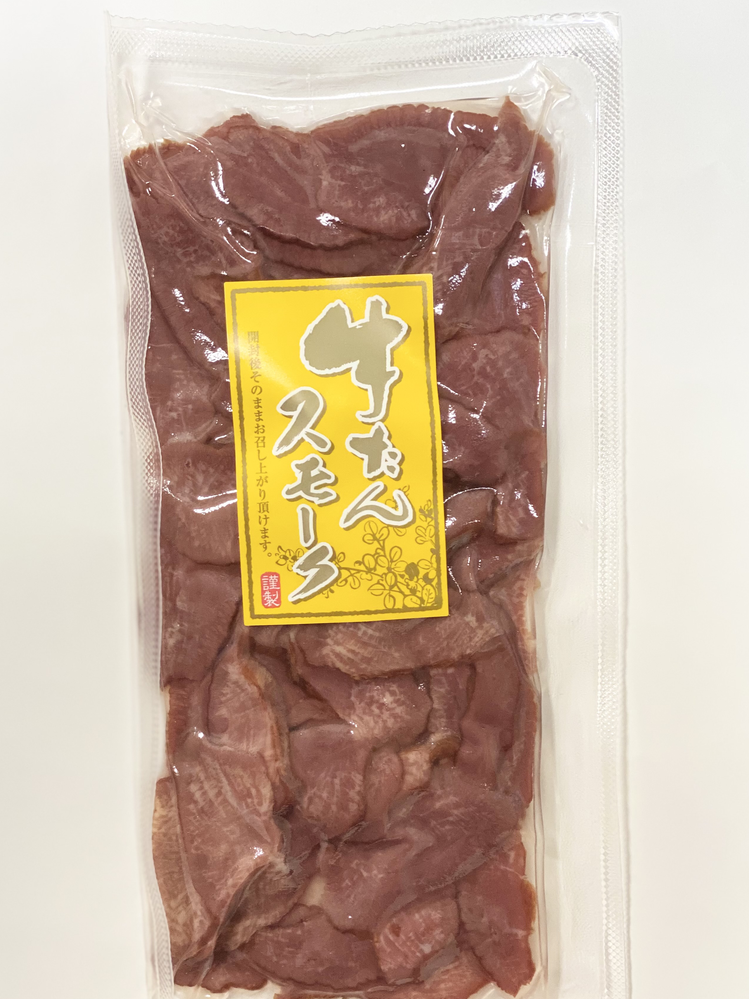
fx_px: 1789
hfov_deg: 23.6
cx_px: 337
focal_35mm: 62
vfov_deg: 31.2
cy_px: 544
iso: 125
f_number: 2
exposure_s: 1/100
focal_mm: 6
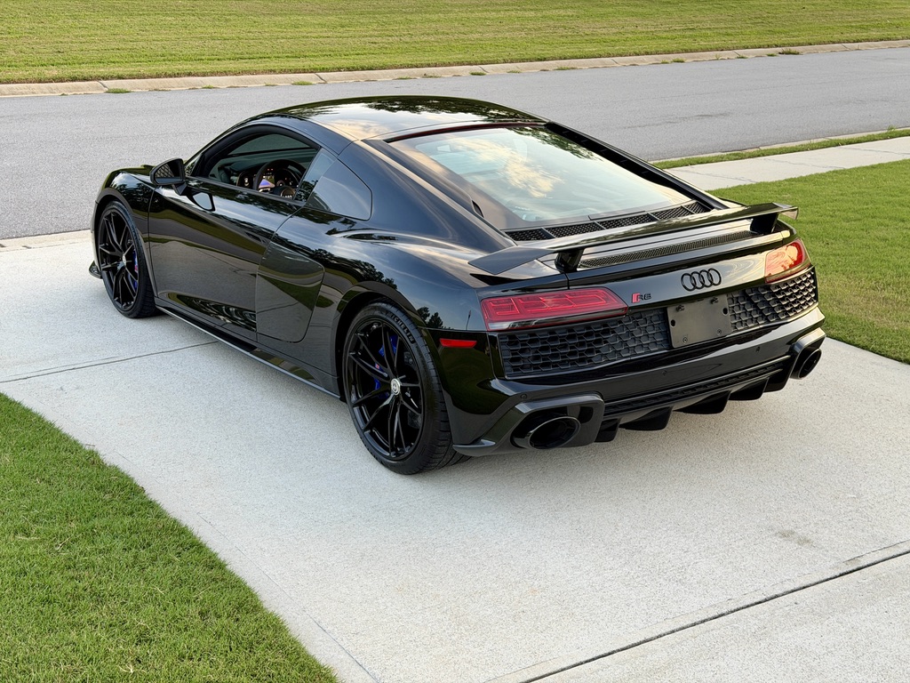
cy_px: 342
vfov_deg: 30.3
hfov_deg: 39.7
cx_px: 455
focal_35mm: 48
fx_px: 1262
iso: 50
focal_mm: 6.76
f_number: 1.78
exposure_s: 1/134
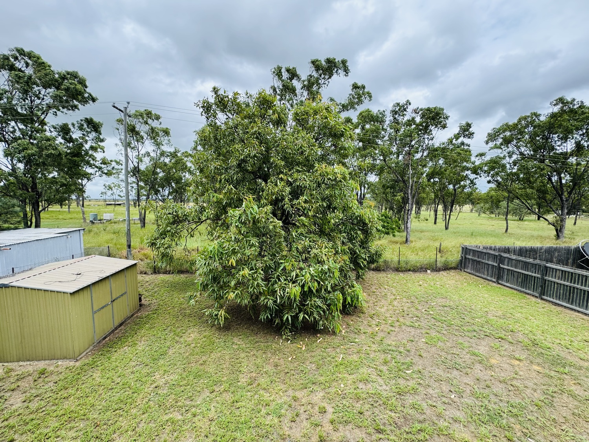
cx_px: 294
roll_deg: +0.2
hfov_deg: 102.1
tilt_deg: -4.7
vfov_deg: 85.7
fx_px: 238
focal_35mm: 14
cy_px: 221
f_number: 2.2
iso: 50
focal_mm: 2.22
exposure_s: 1/578
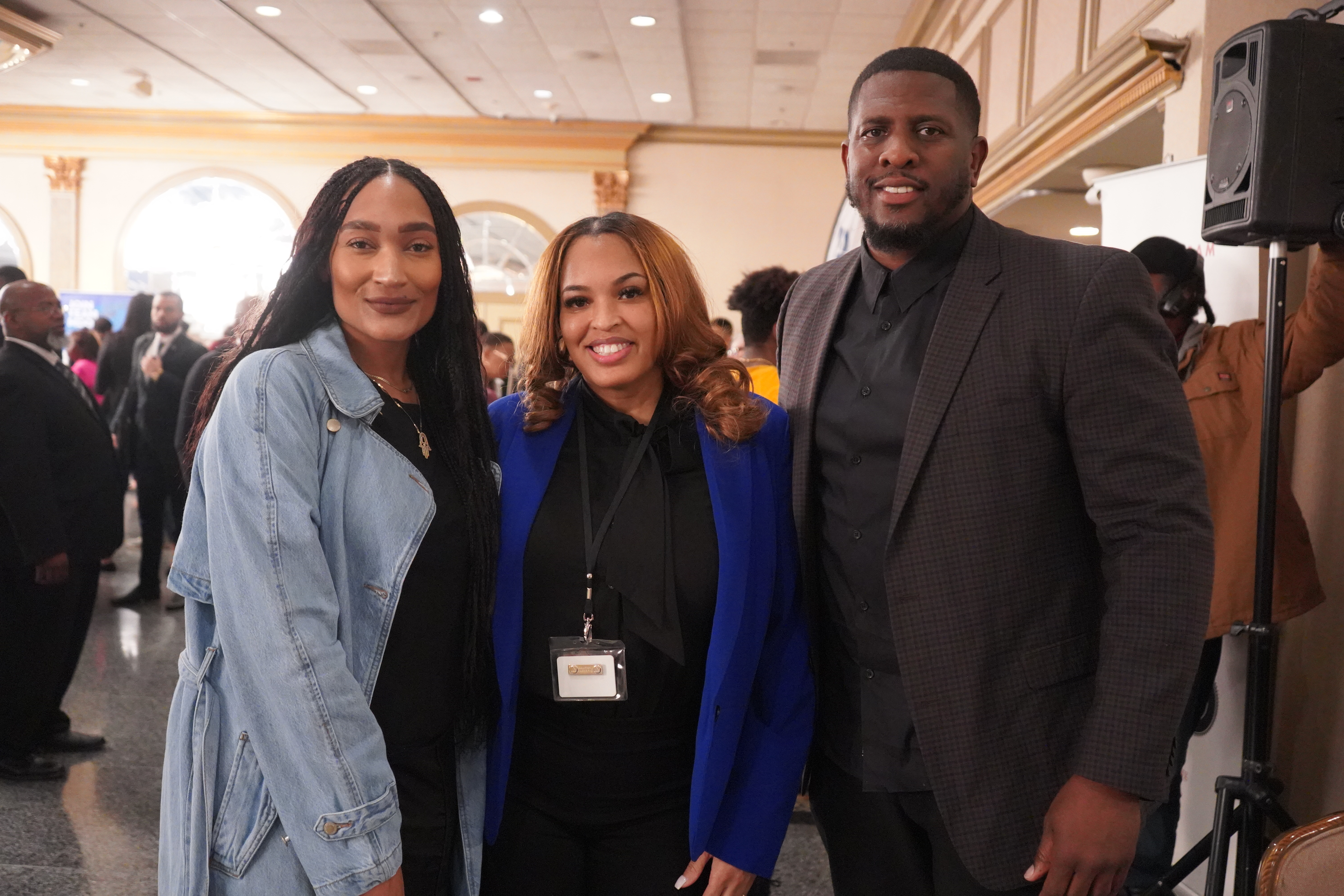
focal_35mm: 35
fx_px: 1307
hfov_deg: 54.4
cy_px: 448
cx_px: 672
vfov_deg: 37.9
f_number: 4
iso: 12800
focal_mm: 35
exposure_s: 1/100
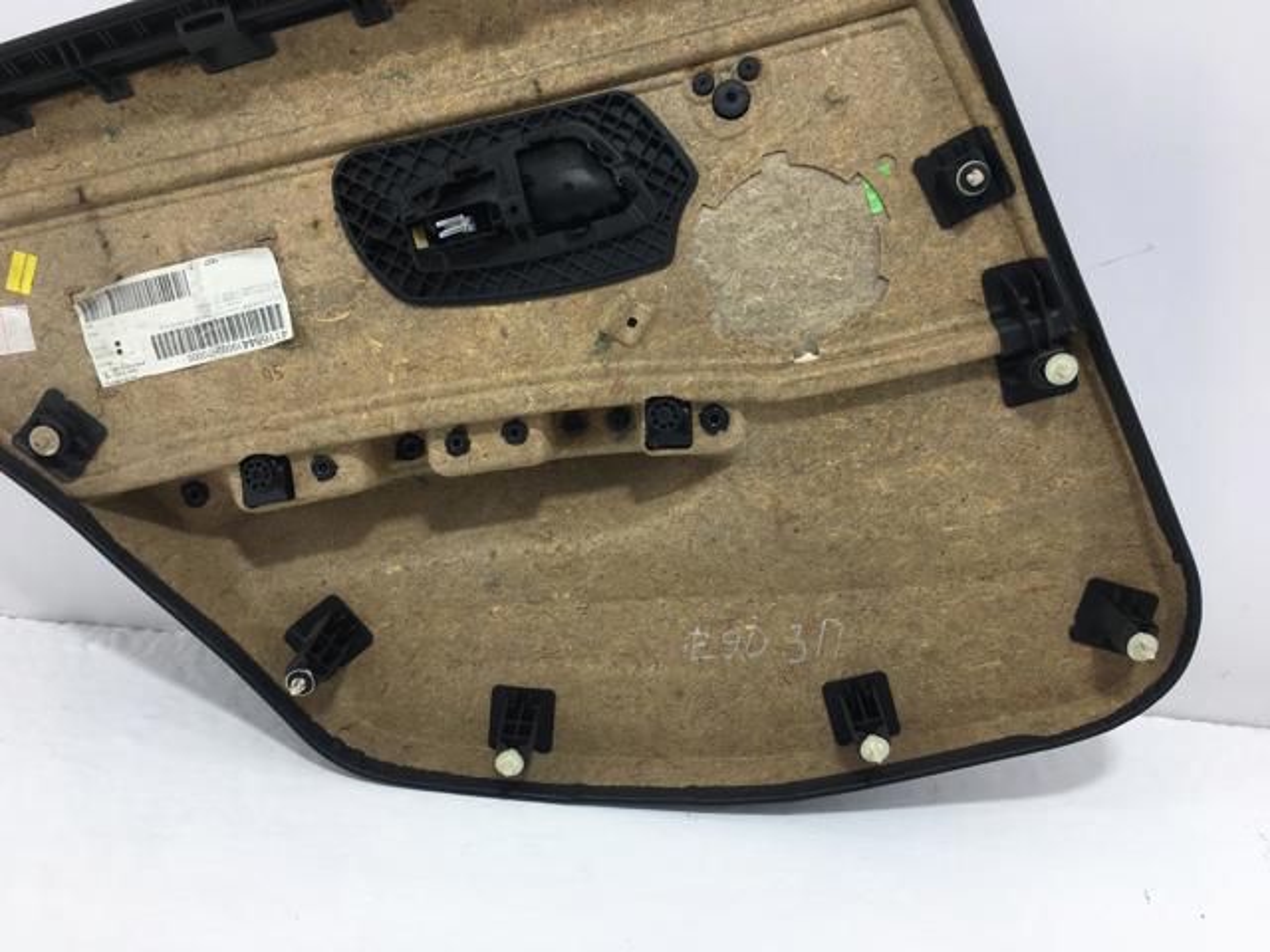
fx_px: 1064
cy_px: 476
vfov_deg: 48.2
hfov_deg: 61.7
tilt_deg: -25.9
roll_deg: -5.3
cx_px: 635
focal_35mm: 29
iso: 25
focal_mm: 4.15
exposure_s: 1/201
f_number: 2.2
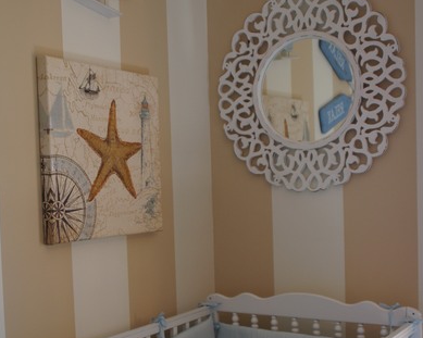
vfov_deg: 29.0
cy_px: 222
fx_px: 651
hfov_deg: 36.0
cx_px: 214
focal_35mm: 52
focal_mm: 24
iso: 250
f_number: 3.5
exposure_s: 1/40
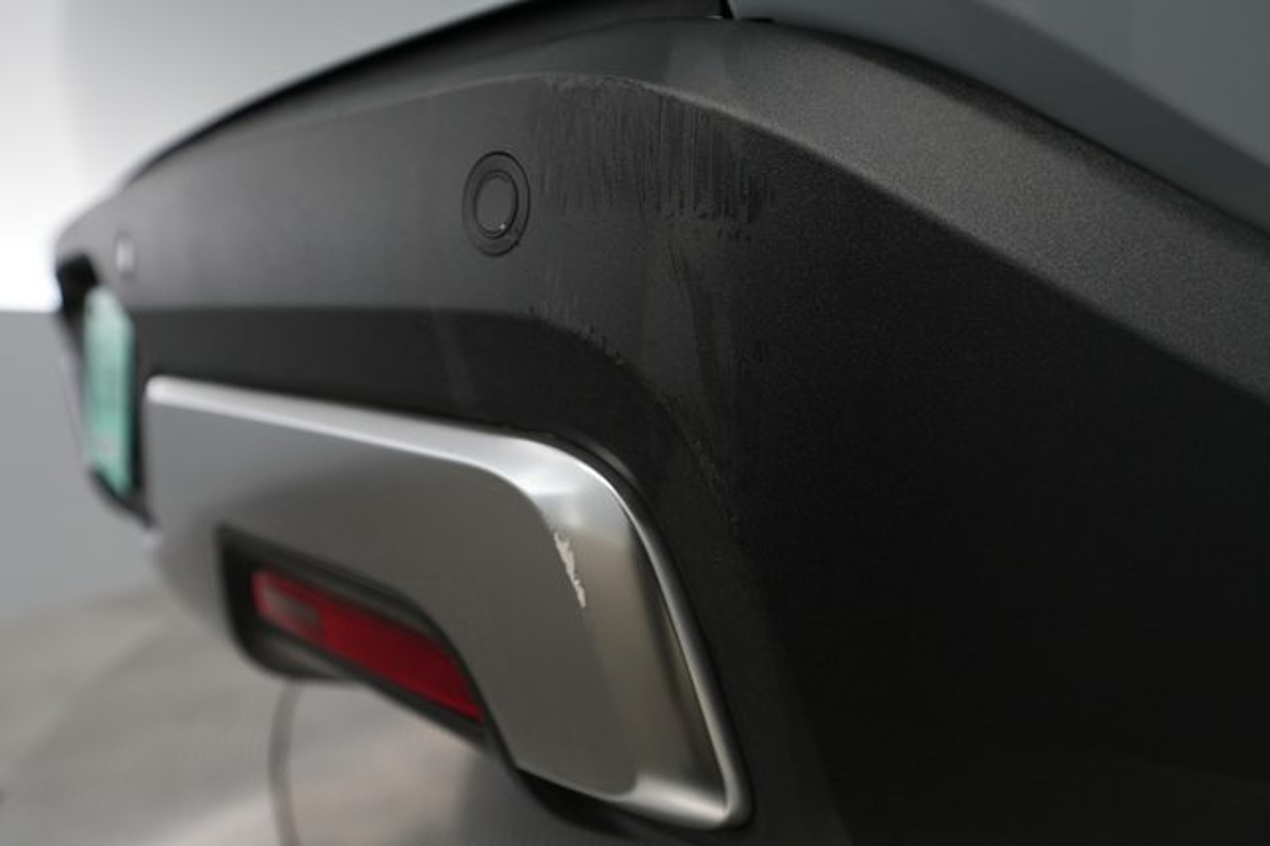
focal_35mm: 28
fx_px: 987
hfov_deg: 65.5
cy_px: 423
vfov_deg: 46.4
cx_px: 635
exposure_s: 1/100
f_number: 4.5
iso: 1600
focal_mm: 28
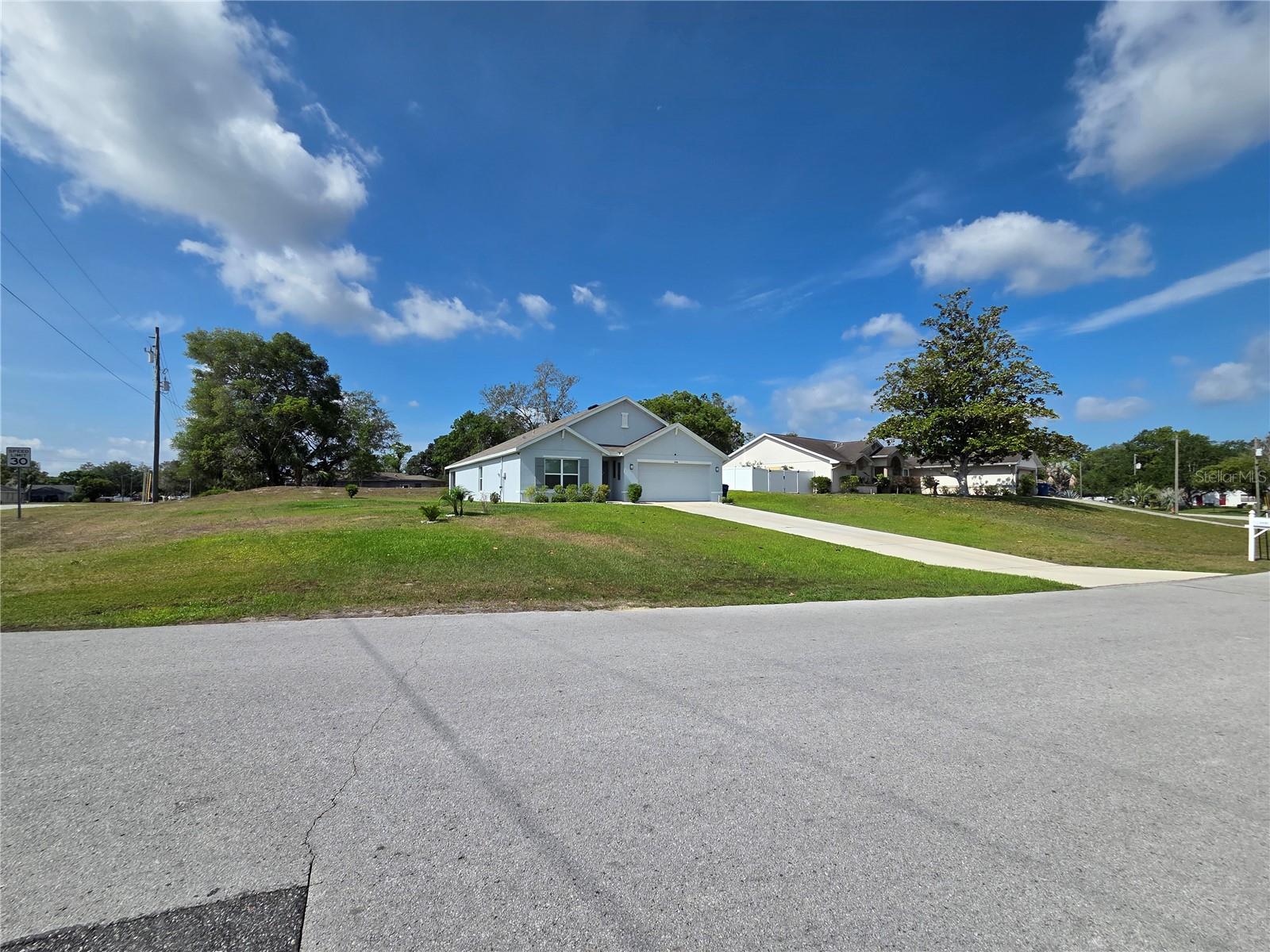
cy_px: 476
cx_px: 635
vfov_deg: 89.9
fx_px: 477
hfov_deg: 106.2
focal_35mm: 13
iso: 50
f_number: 2.2
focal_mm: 2.2
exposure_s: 1/3768
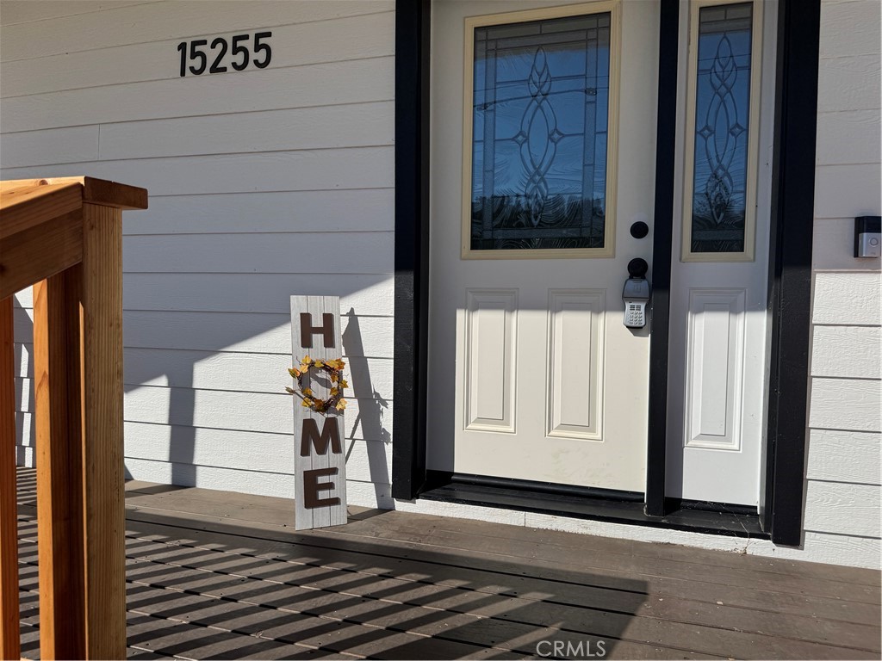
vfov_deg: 56.8
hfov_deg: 71.6
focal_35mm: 24
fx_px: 612
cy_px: 330
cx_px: 441
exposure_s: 1/10417
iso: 80
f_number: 1.78
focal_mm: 6.76
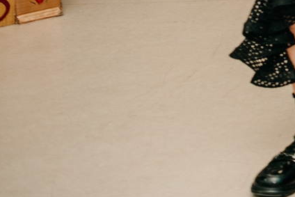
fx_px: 1336
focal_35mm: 163
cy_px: -366
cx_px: 831
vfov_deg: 7.5
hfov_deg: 10.0
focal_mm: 27
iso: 200
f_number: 4
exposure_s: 1/160
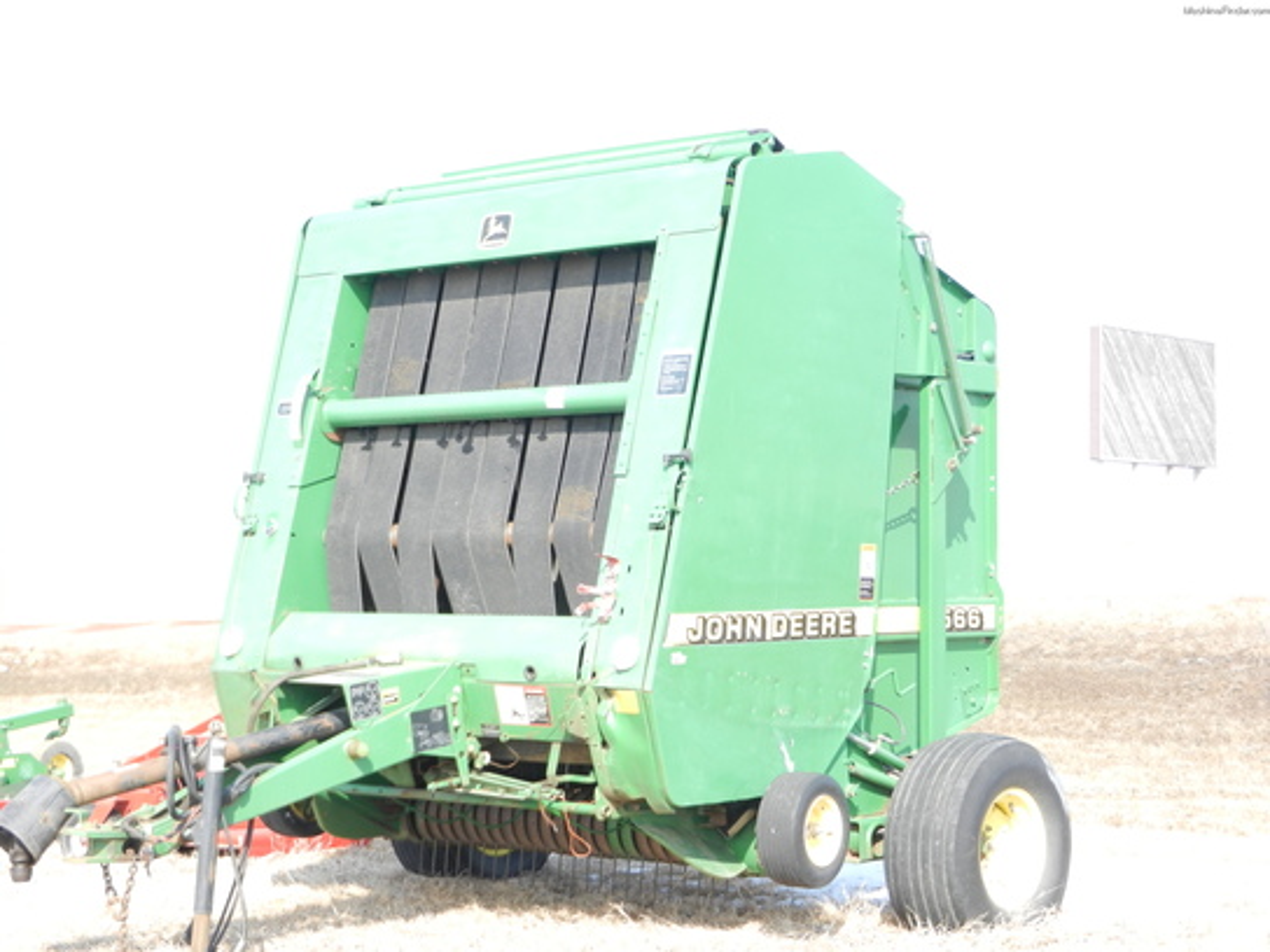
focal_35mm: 68
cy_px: 476
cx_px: 635
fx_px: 2495
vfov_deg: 21.6
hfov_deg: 28.6
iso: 160
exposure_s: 1/200
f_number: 4.6
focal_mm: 12.3
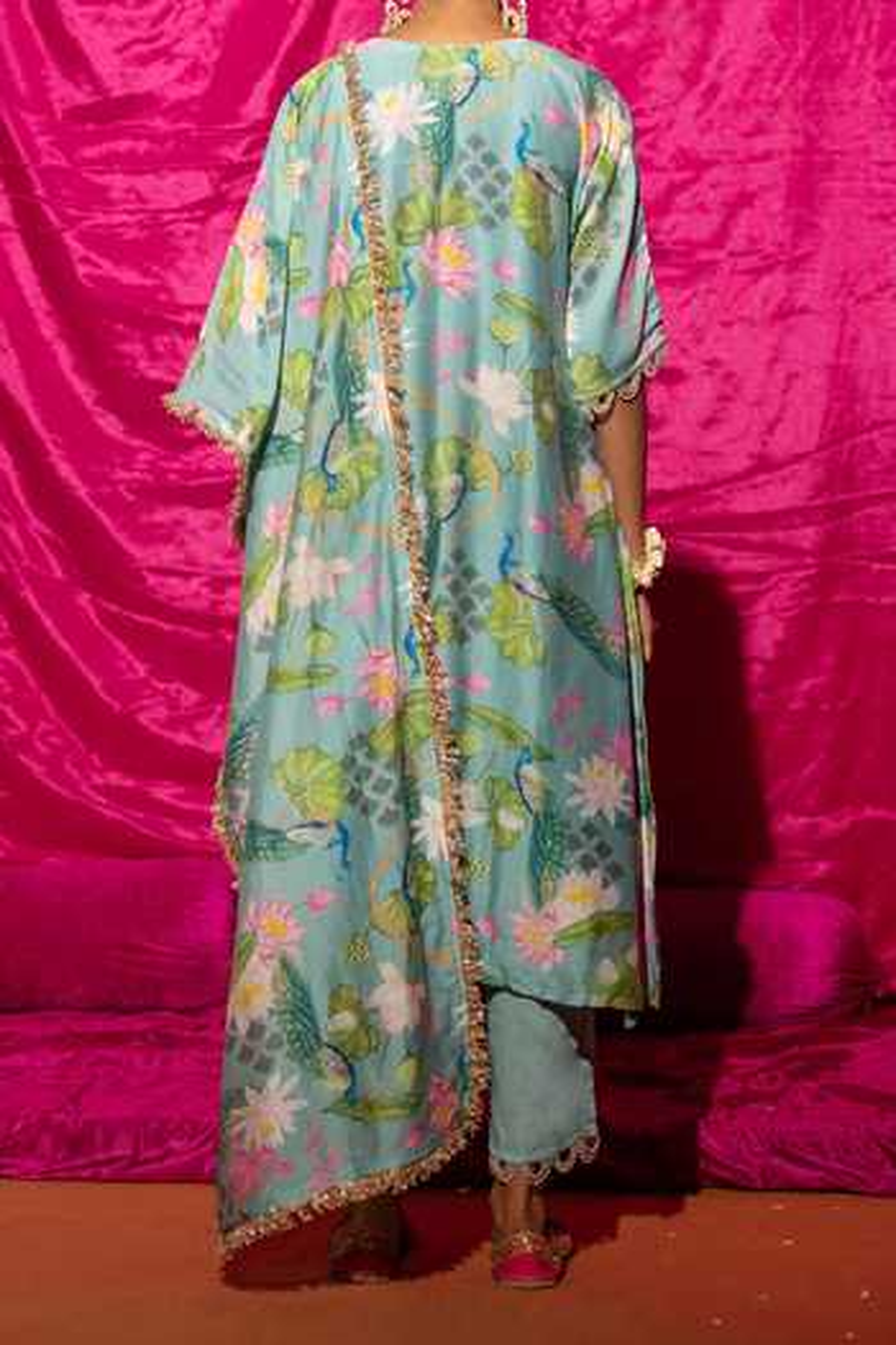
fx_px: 2016
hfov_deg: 25.1
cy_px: 672
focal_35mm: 54
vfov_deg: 36.9
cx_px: 448
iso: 100
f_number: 2.8
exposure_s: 1/160
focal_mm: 54
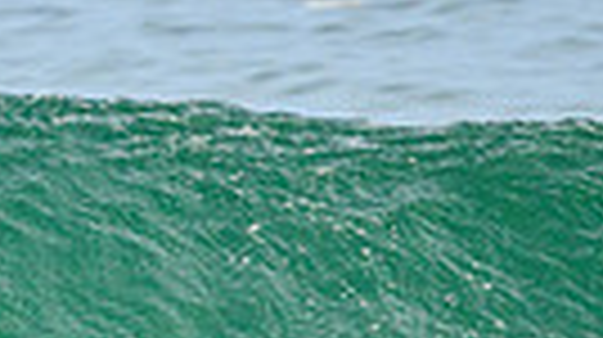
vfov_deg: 0.5
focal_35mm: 2672
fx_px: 42672
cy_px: 462
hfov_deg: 0.8
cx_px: -207
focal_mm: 590
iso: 1250
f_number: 11
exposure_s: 1/2500
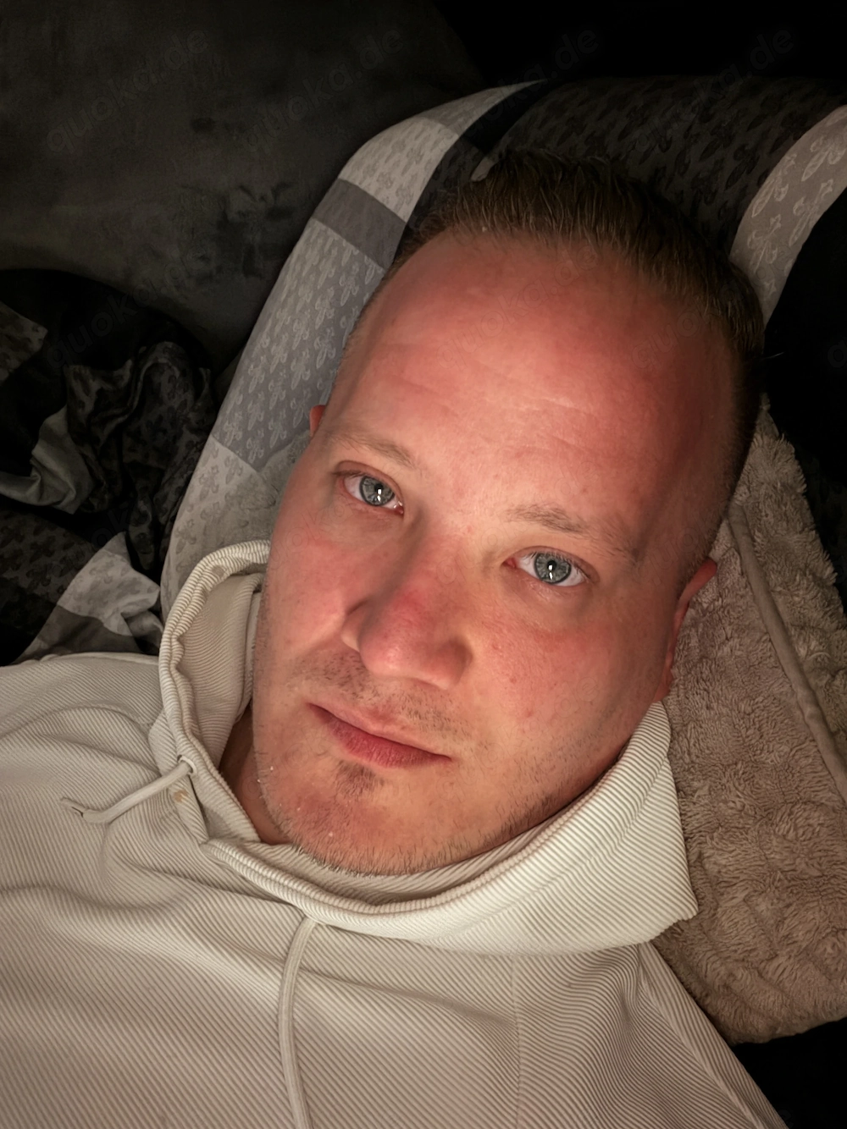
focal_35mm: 30
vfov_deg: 60.0
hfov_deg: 46.8
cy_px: 564
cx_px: 424
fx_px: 979
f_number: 1.9
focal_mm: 2.71
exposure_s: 1/7
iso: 800
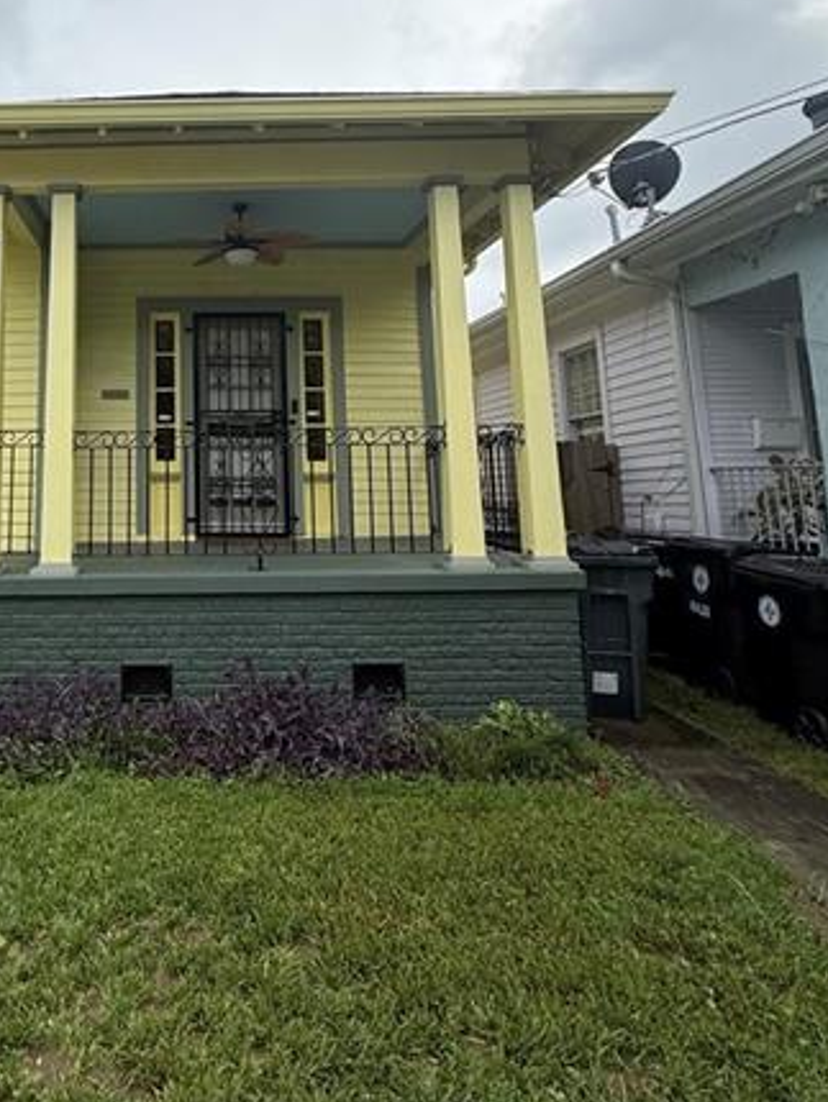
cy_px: 369
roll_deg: -0.2
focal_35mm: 25
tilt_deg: +11.6
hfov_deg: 51.2
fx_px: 797
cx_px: 156
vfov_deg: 67.5
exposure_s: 1/751
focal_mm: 2.22
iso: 50
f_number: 2.2
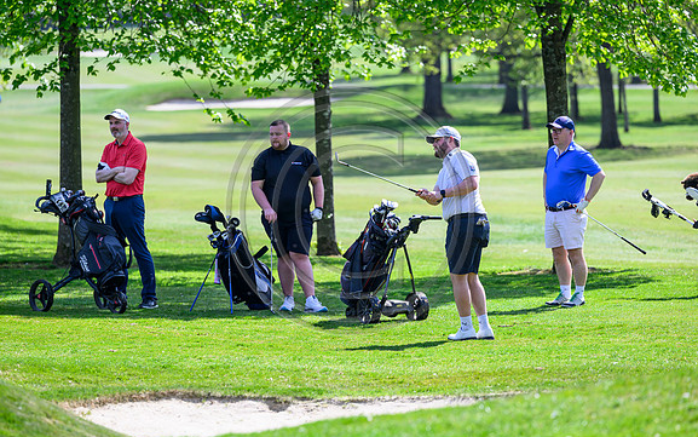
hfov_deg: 10.2
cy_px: 210
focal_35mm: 205
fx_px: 3901
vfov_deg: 6.4
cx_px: 350
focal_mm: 200
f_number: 4
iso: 500
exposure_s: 1/2000
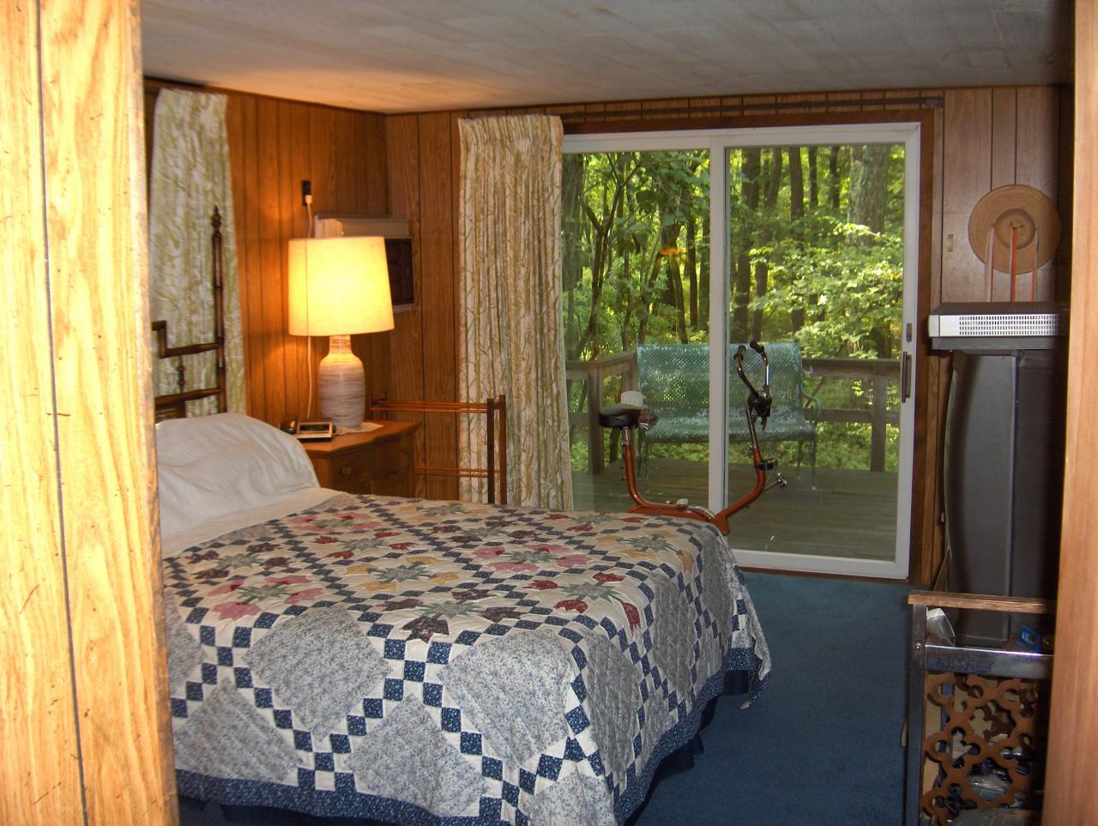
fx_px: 1238
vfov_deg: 36.9
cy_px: 413
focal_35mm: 39
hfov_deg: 47.8
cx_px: 549
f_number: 2.8
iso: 111
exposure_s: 1/60
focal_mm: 8
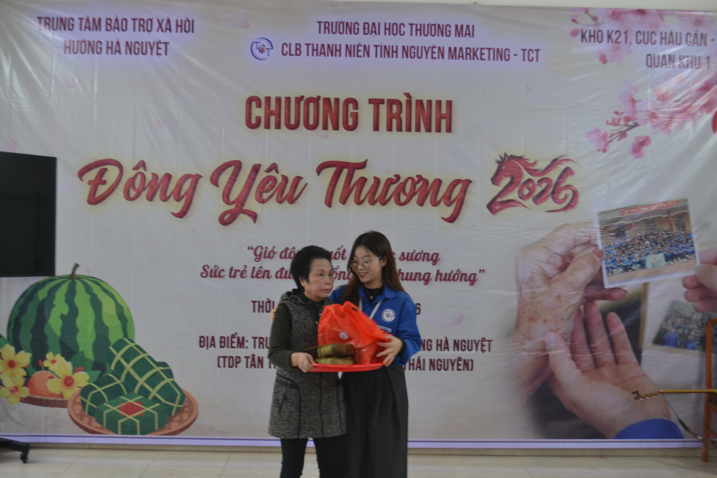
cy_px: 239
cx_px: 358
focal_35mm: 39
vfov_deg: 34.2
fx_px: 777
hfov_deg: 49.6
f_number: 4.2
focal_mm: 26
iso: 640
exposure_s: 1/15
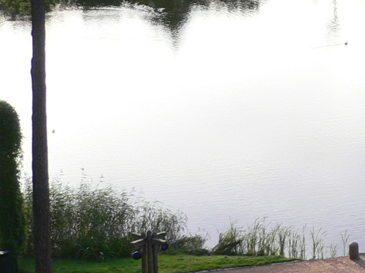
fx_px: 1128
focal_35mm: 107
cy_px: 84
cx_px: 544
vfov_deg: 13.8
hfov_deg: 16.7
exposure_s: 1/320
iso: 80
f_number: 2.8
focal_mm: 5.8
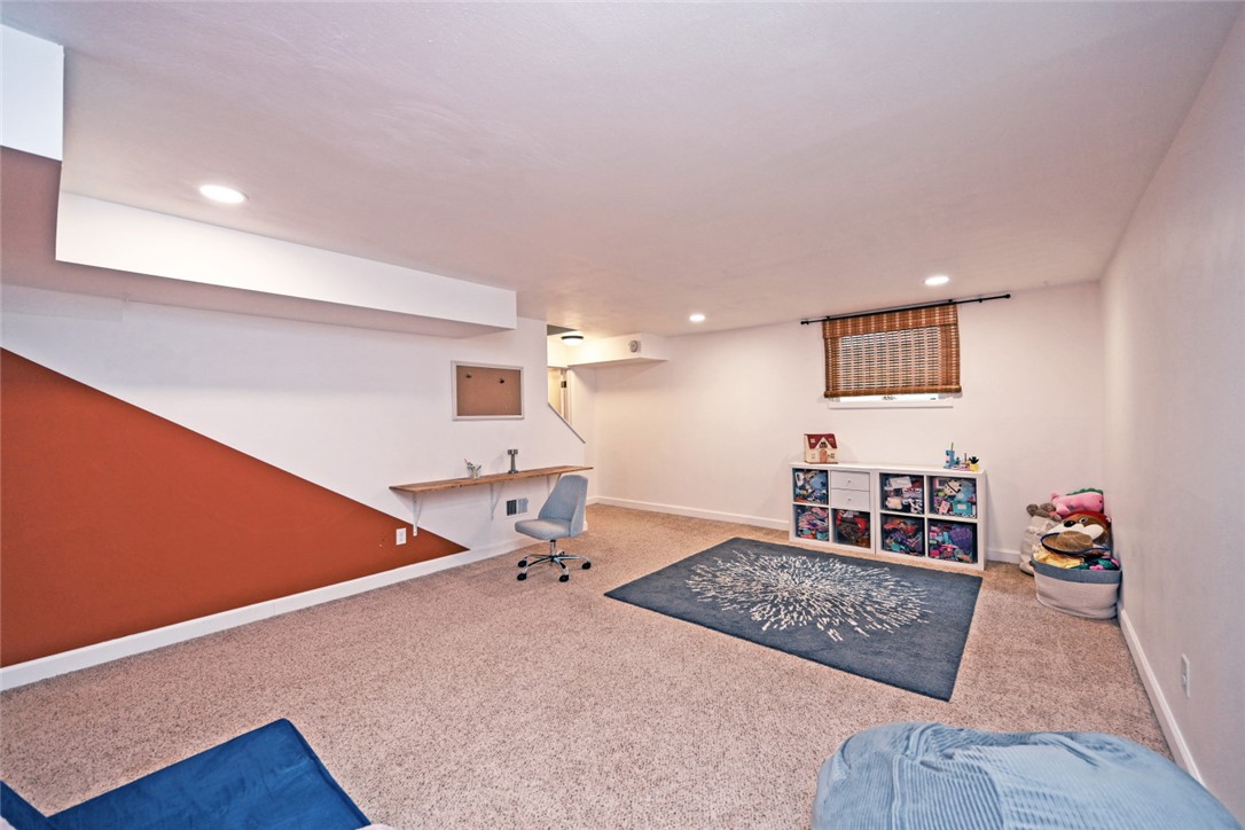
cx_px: 622
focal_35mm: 14
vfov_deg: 81.2
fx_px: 484
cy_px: 415
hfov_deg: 104.3
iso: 320
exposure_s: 1/60
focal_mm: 14
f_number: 4
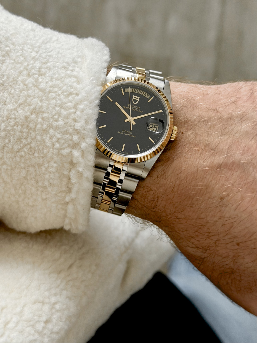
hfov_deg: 30.3
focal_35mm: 48
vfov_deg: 39.7
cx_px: 128
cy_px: 172
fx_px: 475
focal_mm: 6.76
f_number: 1.78
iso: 320
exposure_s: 1/40
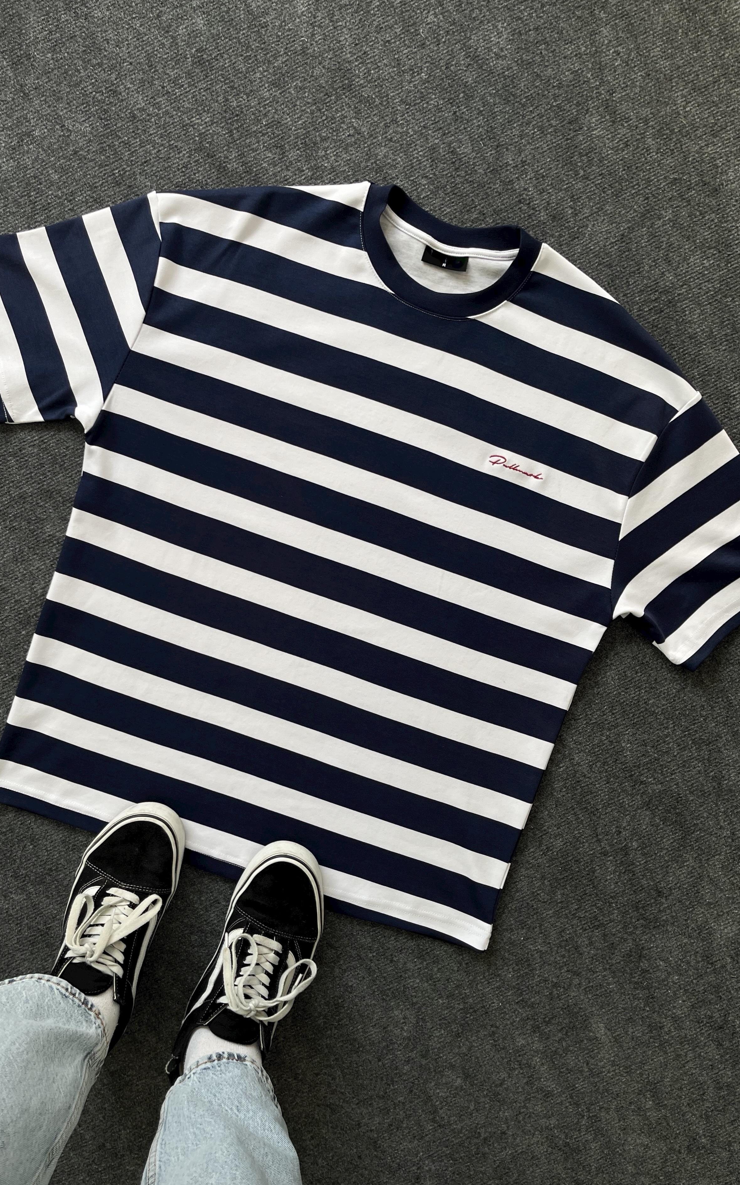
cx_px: 375
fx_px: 903
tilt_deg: -85.8
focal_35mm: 28
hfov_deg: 44.5
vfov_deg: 66.5
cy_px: 599
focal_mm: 5.1
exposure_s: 1/234
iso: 40
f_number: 1.6
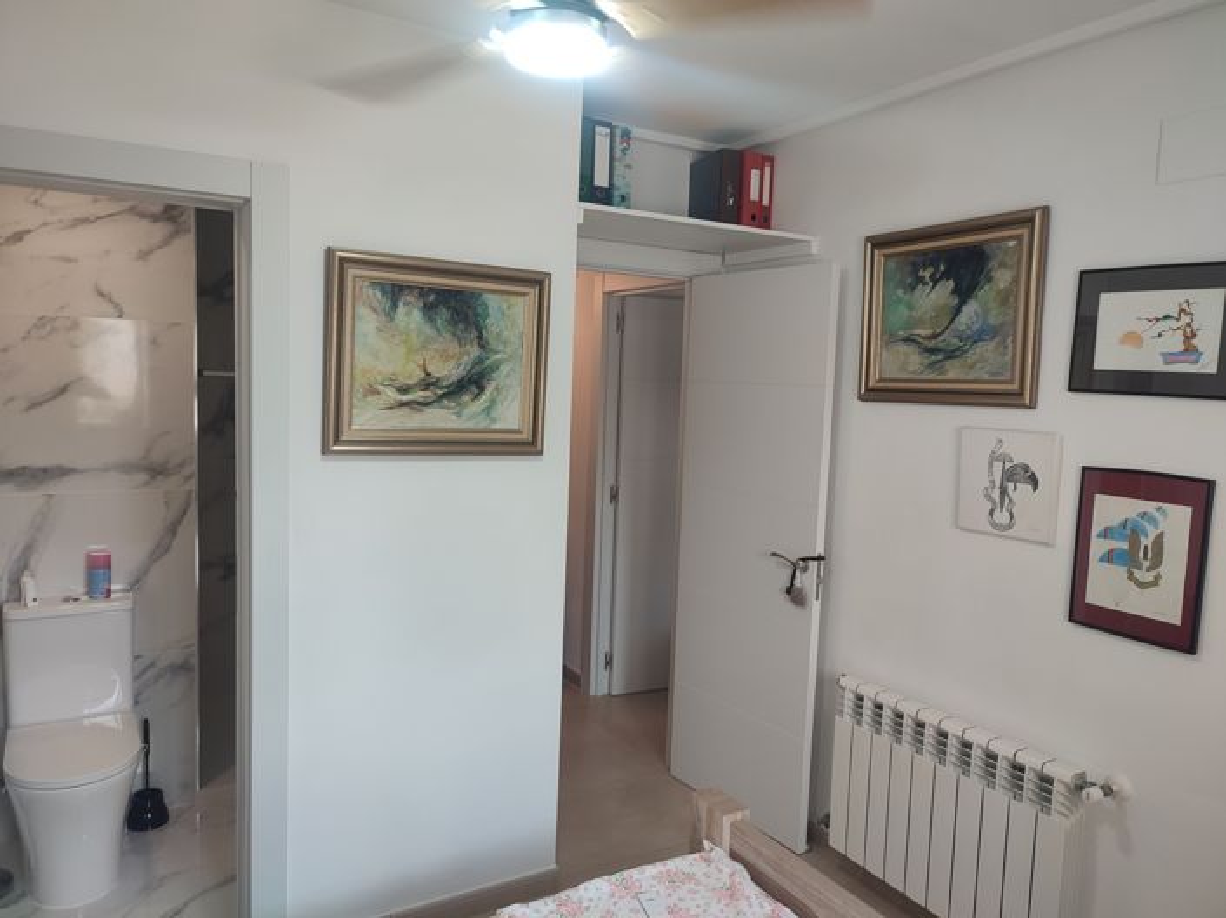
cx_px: 613
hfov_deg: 69.4
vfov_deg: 54.8
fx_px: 885
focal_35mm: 25
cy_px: 459
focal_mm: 6.04
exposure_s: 1/50
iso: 190
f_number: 1.9
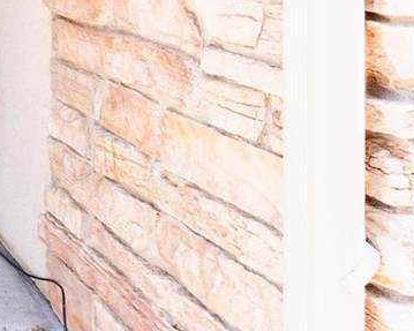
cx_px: -301
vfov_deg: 20.8
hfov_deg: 20.9
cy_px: -100
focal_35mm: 67
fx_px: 821
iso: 50
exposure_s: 1/5
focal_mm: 20
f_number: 11
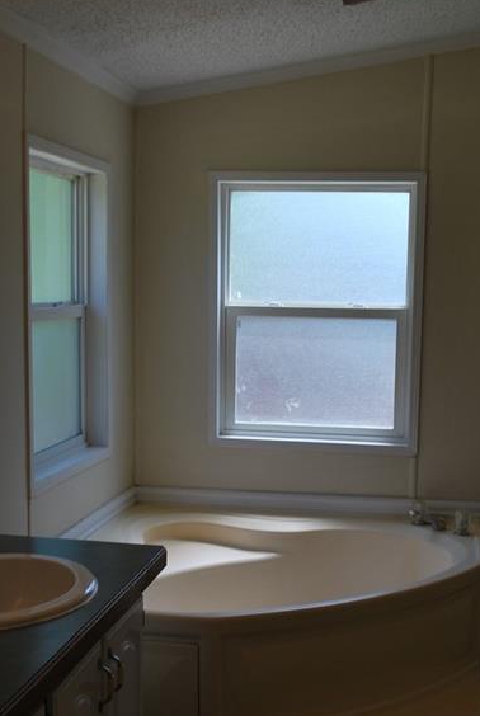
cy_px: 438
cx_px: 223
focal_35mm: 49
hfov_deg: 27.6
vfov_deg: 40.1
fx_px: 976
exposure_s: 1/125
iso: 125
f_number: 5.6
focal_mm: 24
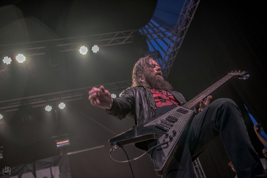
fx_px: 327
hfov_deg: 44.5
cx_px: 134
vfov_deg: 30.6
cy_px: 89
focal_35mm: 44
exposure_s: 1/100
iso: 800
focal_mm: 44
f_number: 2.8
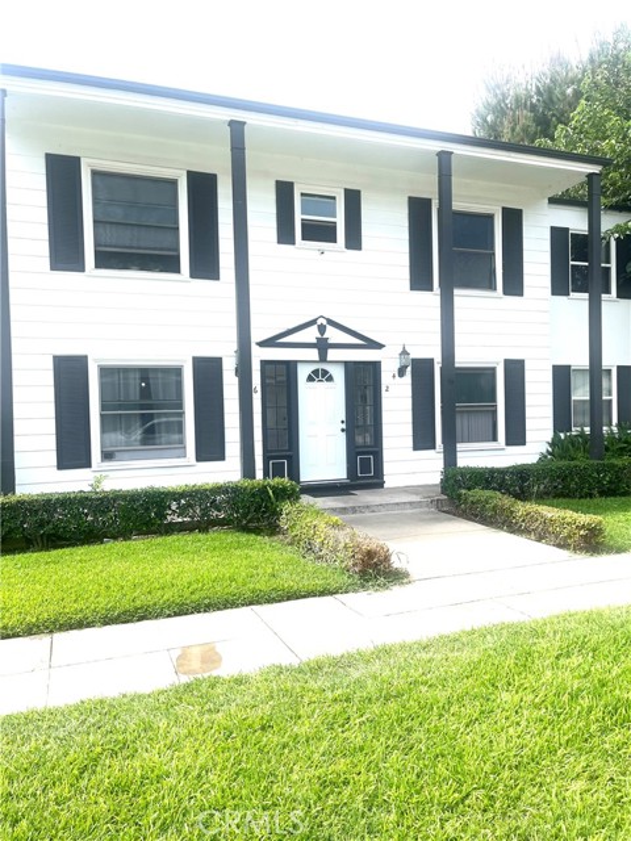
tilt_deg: -1.5
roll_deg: +2.0
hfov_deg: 53.1
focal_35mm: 26
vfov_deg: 67.3
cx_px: 316
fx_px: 632
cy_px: 420
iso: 50
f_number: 1.6
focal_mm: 5.1
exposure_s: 1/2137
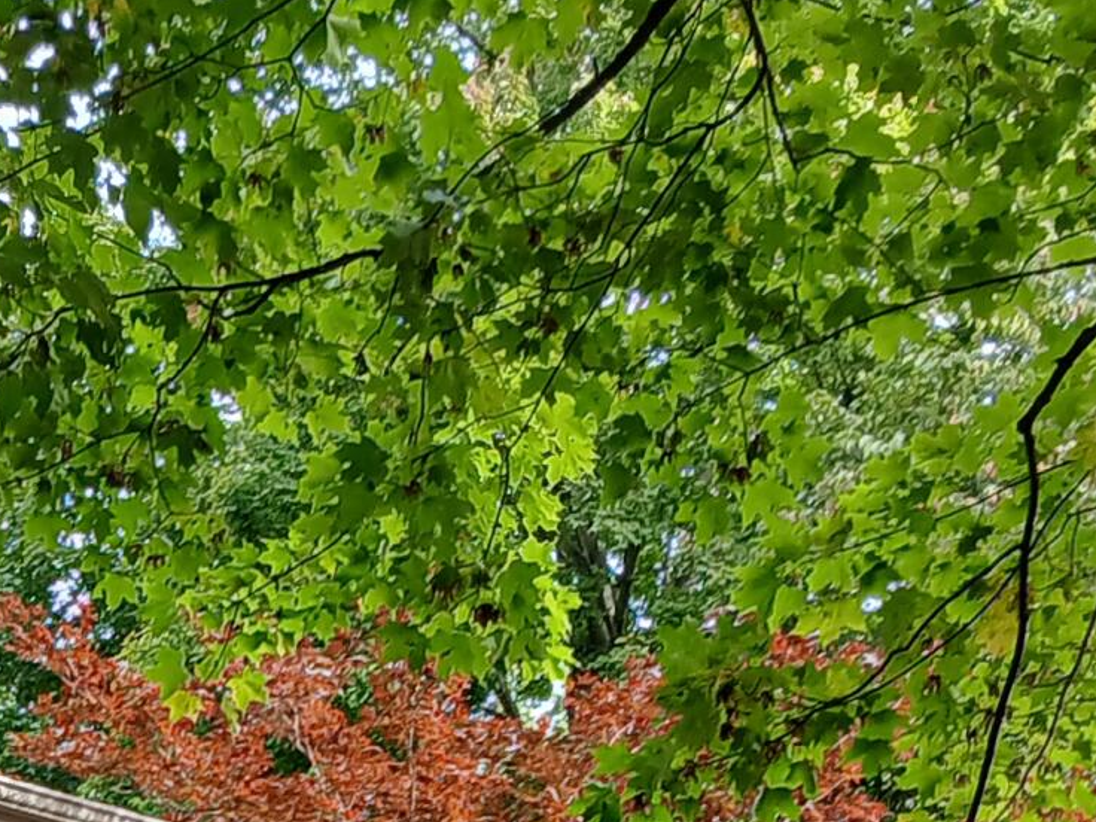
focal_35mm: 106
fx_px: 3356
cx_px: -311
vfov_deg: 13.0
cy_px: 1337
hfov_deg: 17.5
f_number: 1.8
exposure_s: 1/120
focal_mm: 3.98
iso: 25
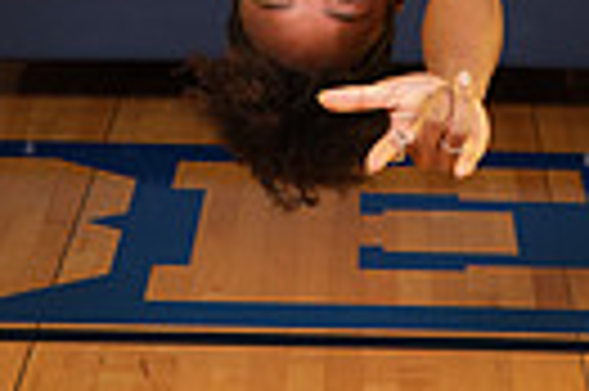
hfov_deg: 8.8
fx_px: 3824
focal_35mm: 234
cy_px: -530
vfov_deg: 5.7
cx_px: 378
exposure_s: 1/320
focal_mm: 68
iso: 320
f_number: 7.1
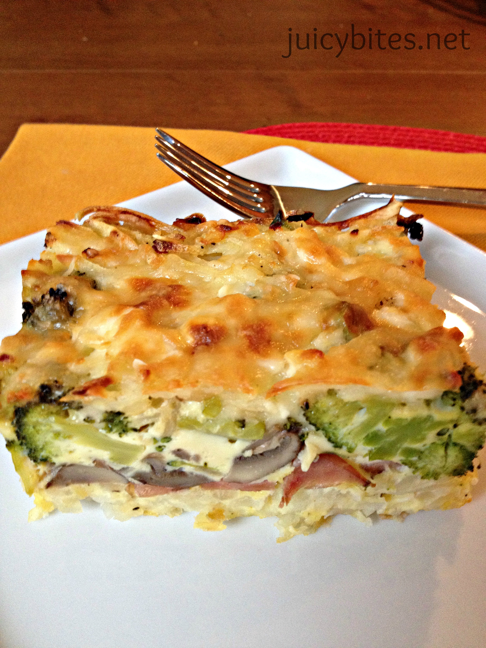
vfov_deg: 52.6
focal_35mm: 35
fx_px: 655
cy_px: 324
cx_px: 243
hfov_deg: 40.7
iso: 200
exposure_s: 1/20
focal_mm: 4.28
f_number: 2.4
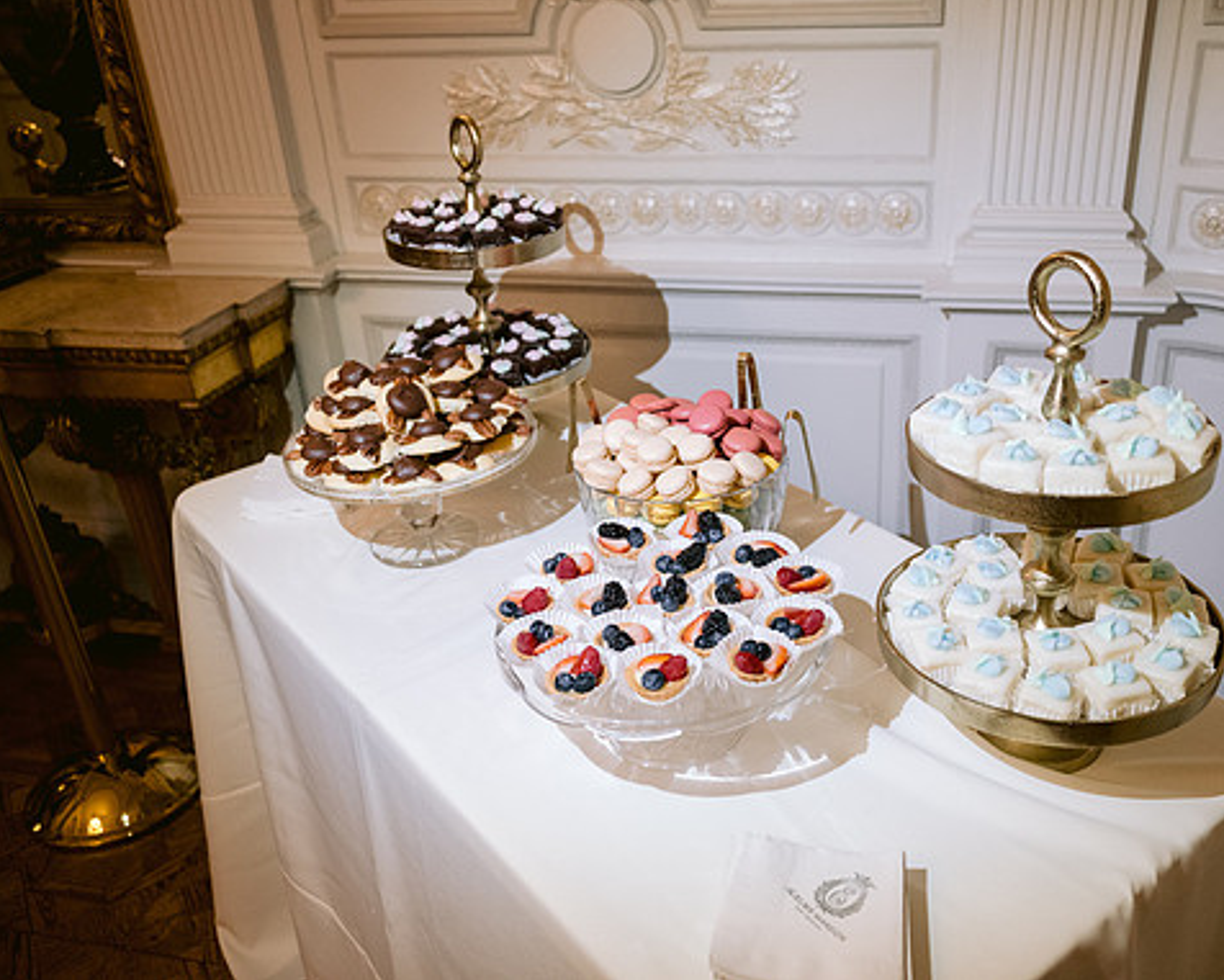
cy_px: 485
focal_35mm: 32
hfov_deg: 55.5
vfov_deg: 45.8
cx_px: 694
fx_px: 1159
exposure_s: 1/60
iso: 1600
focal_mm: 28
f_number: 3.5
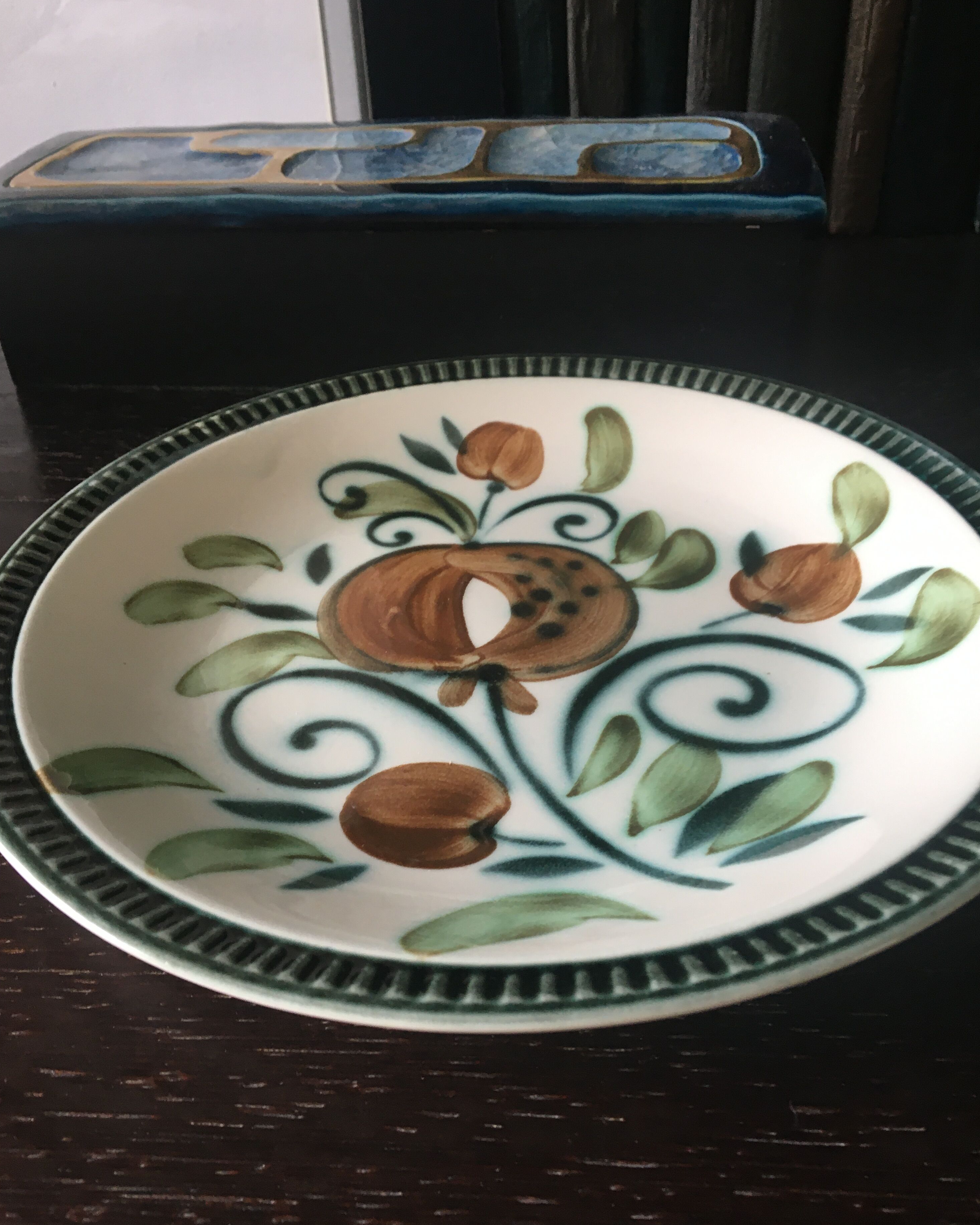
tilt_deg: -35.9
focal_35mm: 31
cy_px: 636
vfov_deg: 57.2
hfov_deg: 47.1
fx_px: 1124
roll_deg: +2.1
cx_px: 488
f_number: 2.2
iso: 64
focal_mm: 4.15
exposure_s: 1/33
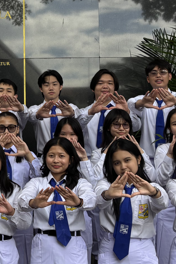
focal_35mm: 82
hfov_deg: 16.1
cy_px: 112
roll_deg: +1.0
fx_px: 601
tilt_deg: +3.9
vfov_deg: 24.7
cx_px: -28
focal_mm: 5.96
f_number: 1.6
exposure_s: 1/1220
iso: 50
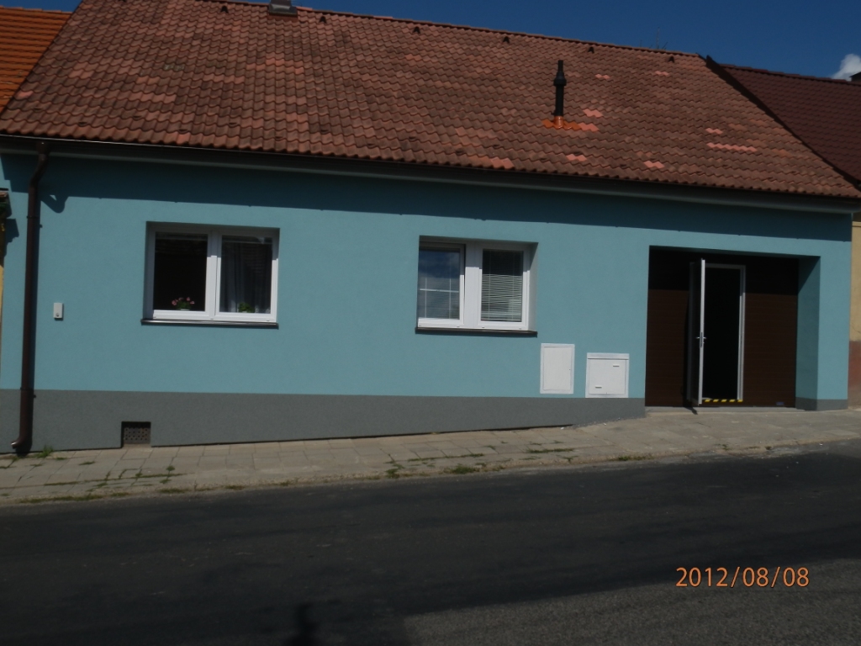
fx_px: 821
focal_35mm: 33
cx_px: 430
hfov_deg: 55.4
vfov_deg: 42.9
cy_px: 323
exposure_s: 1/500
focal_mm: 5.9
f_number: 9.4
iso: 80
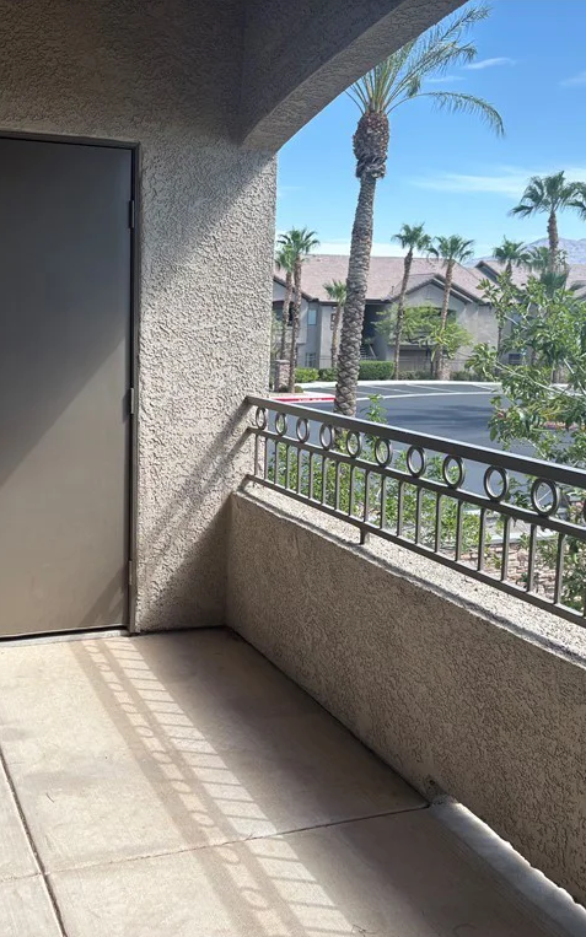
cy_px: 469
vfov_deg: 52.7
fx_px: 945
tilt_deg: -9.9
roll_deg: -1.0
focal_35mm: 37
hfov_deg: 34.3
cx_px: 222
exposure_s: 1/935
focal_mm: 5.96
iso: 50
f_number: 1.6
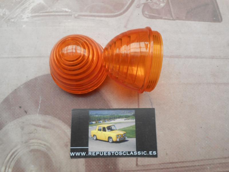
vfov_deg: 53.1
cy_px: 86
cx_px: 114
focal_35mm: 26
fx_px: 172
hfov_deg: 67.3
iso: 100
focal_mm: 4.6
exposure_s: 1/30
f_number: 3.5
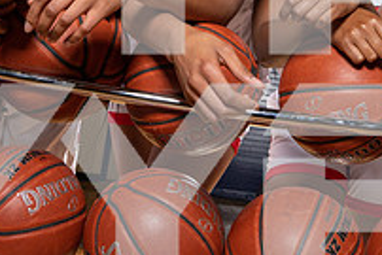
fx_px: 733
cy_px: -44
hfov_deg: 29.1
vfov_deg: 18.8
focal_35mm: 69
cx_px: 233
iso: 400
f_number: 8
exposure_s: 1/250
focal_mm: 24
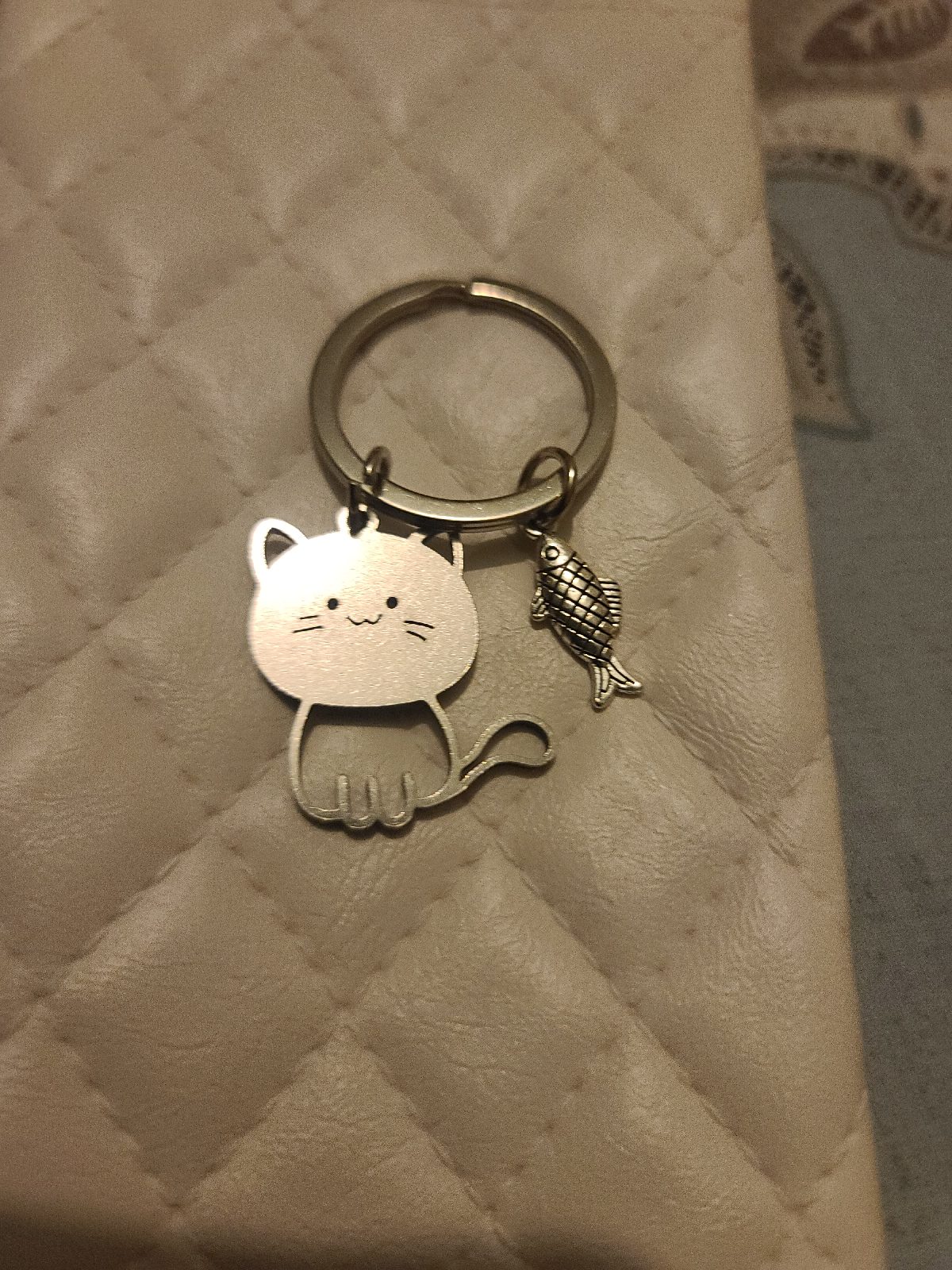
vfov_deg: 69.4
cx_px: 476
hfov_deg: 54.9
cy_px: 635
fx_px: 917
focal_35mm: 25
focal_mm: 7
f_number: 1.8
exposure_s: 1/50
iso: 400
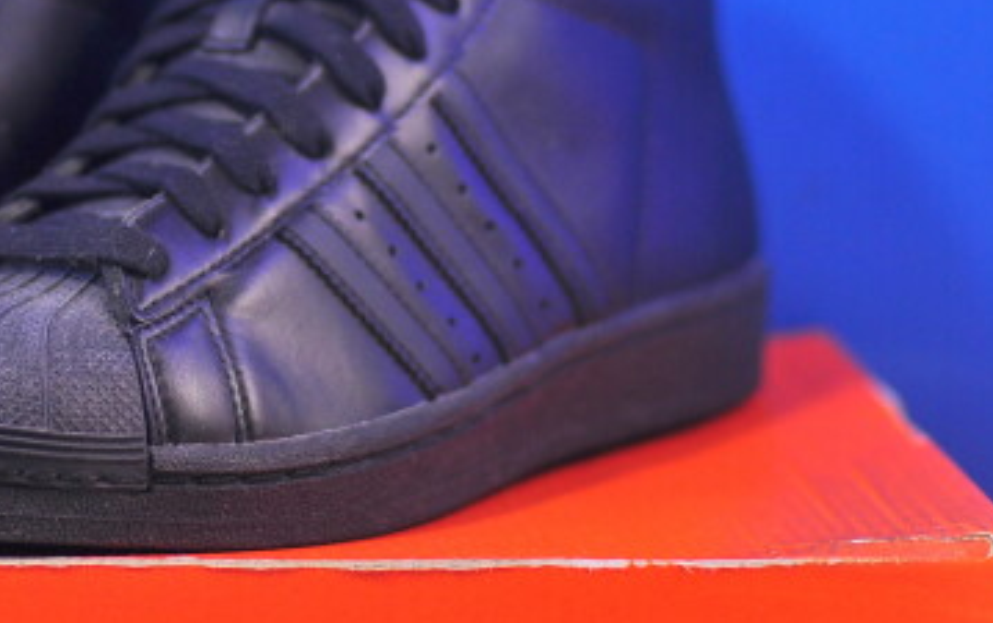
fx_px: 4604
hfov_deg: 12.2
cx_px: 55
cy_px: -32
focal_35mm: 170
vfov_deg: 7.7
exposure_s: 1/320
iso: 250
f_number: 2.2
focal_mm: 50
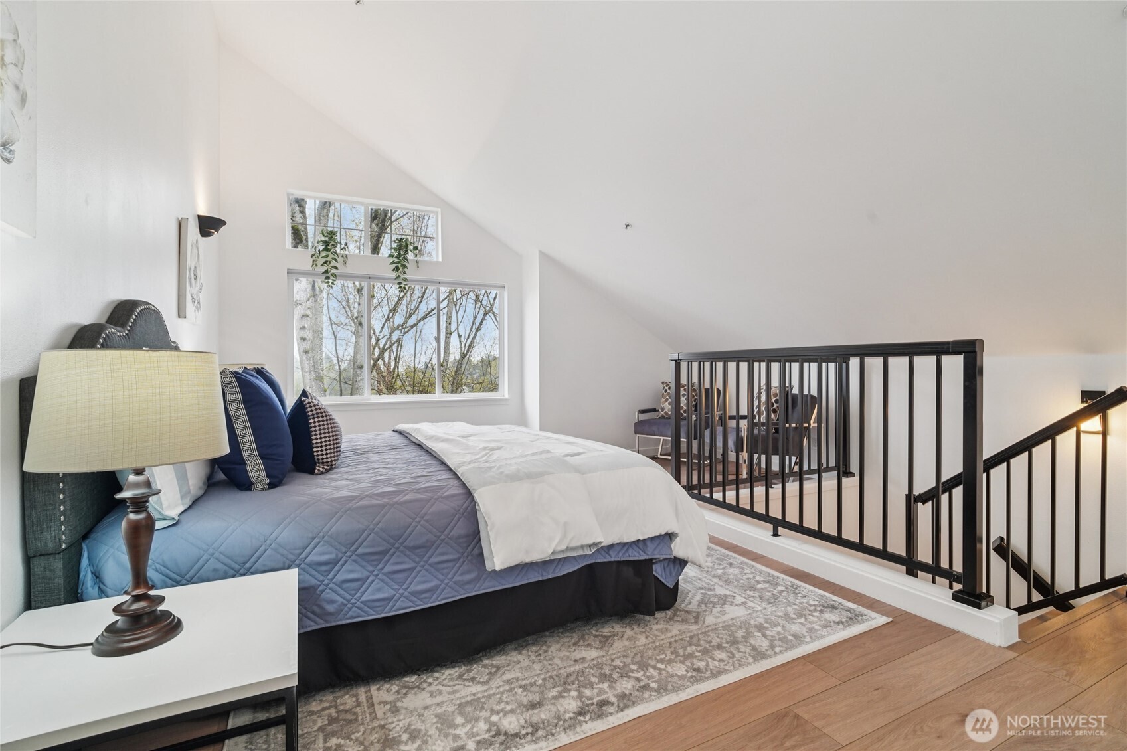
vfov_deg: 73.7
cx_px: 564
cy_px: 376
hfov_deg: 96.7
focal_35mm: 16
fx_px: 501
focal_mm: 16
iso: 1600
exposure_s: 1/60
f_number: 8
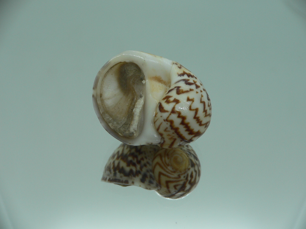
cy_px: 114
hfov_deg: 52.6
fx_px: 309
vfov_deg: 40.7
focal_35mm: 35
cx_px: 153
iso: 80
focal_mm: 4.6
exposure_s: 1/60
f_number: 2.8
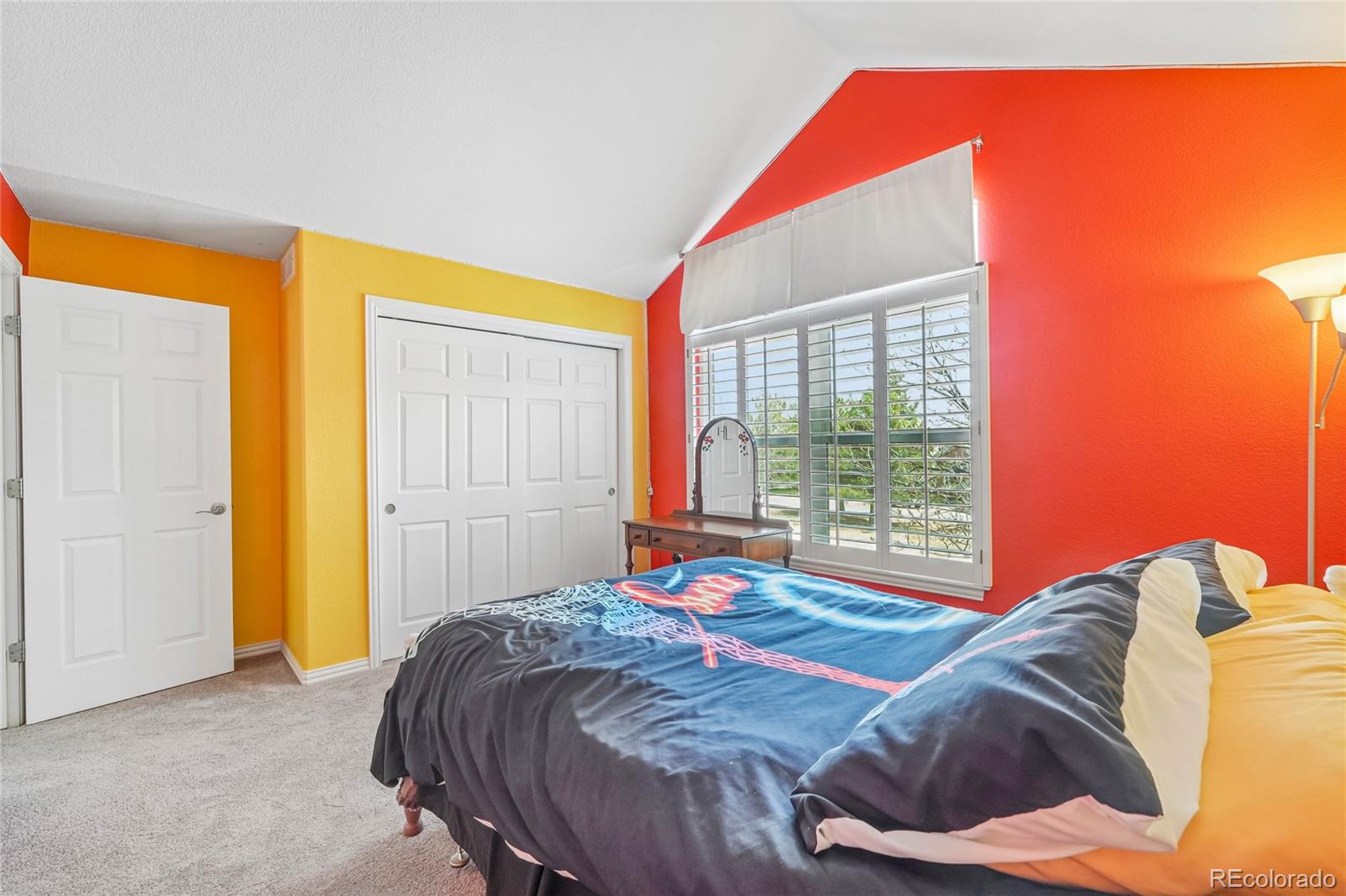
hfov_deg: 100.4
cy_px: 448
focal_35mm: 15
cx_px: 673
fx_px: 561
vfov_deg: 77.3
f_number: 8
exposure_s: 1/10
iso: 800
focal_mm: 10
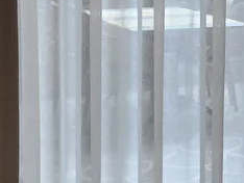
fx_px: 748
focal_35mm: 106
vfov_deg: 13.8
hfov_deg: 17.7
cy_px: 6
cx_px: 288
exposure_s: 1/180
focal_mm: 5.4
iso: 200
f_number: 1.8
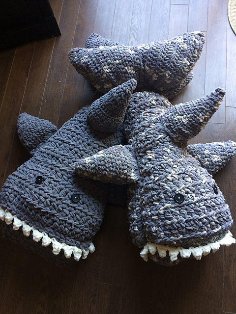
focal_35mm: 29
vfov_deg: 61.7
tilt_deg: -72.1
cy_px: 157
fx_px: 264
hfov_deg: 48.2
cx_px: 118
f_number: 2.2
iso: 64
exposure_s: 1/30
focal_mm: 4.15
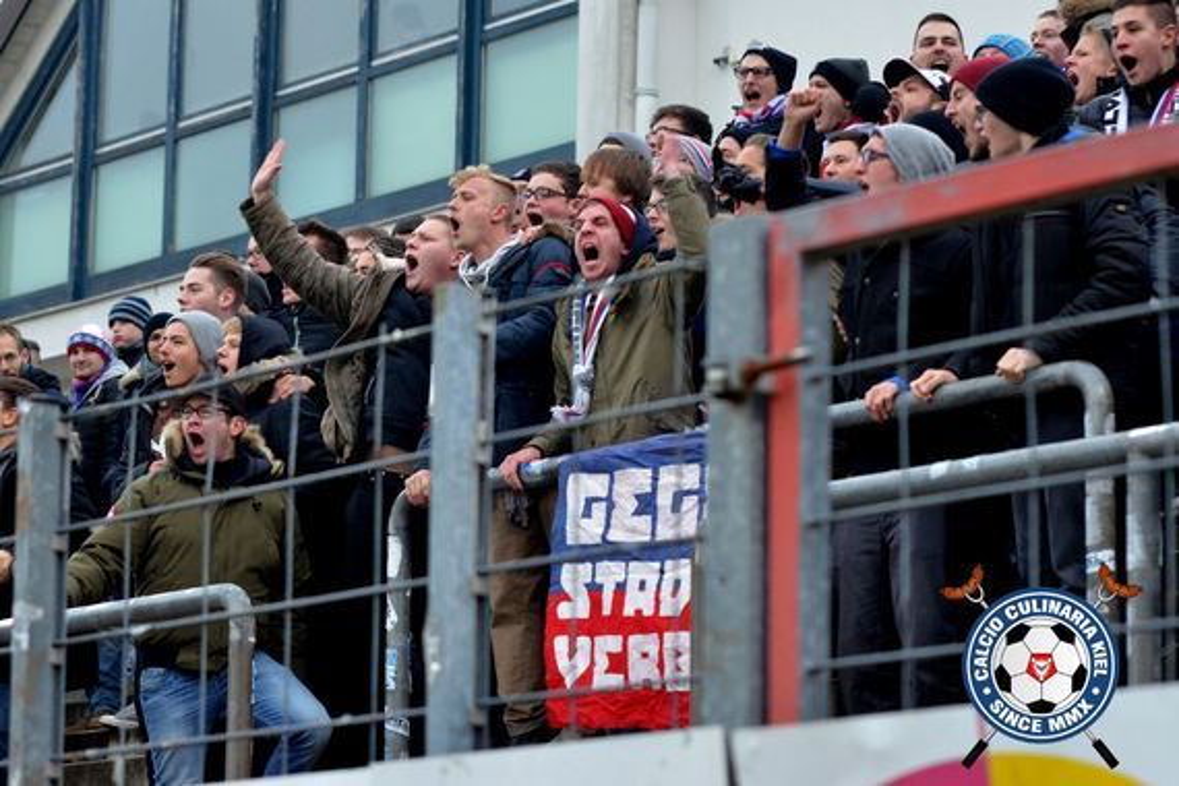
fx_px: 4224
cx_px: 590
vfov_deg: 10.6
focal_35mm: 129
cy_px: 393
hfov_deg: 15.9
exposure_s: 1/500
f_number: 2.8
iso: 1400
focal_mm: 86
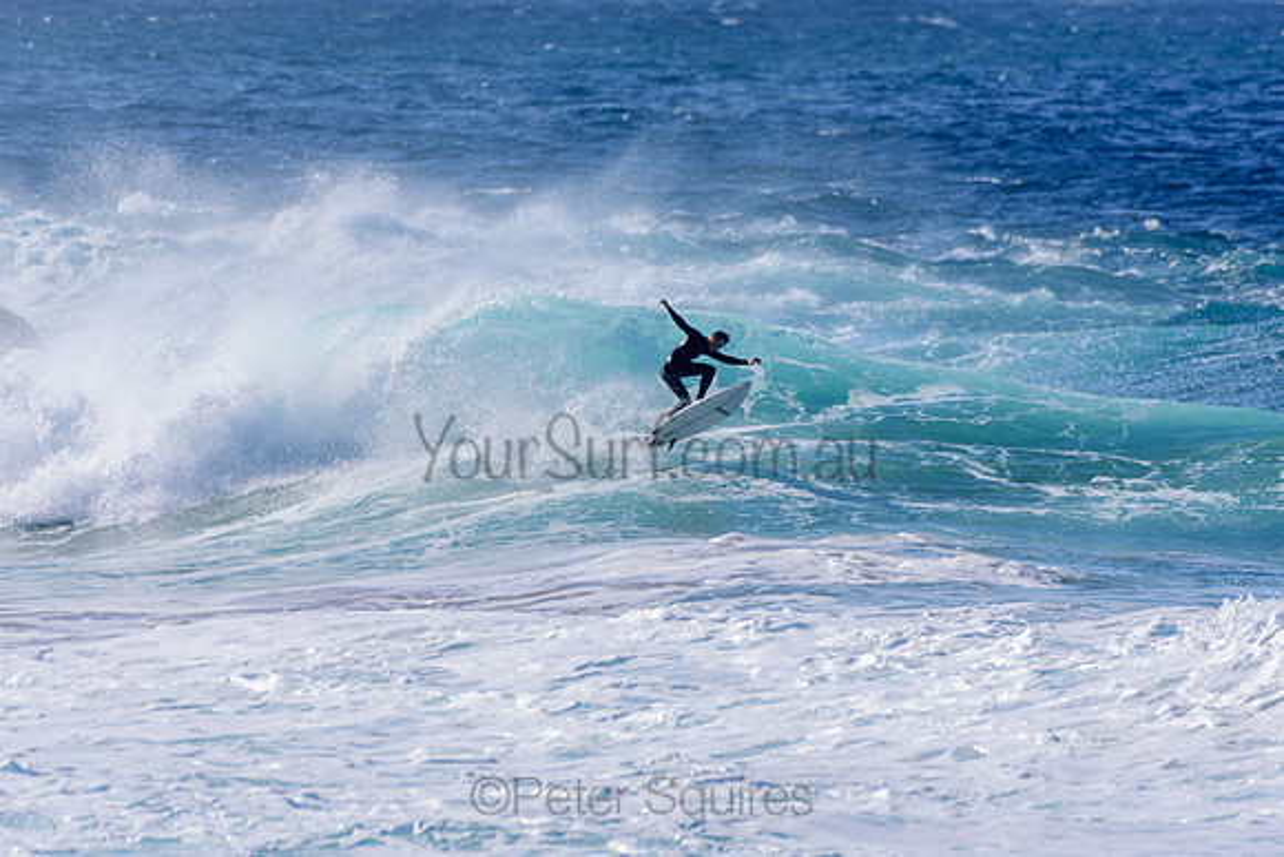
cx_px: 658
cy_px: 418
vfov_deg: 1.7
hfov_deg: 2.6
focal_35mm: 788
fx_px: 28118
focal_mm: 500
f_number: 5.6
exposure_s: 1/2000
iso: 220
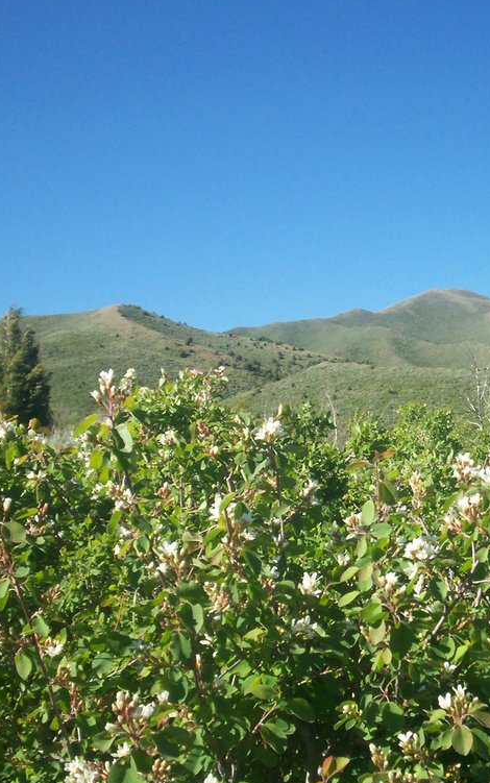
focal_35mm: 52
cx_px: 395
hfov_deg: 24.5
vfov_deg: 38.9
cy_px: 390
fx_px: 1110
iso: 100
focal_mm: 5.9
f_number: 4.5
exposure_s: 1/426
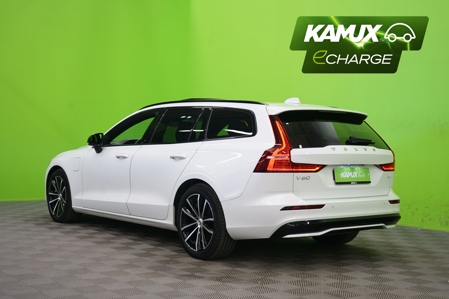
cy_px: 150
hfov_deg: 39.6
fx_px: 624
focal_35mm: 50
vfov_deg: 27.0
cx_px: 224
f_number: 5
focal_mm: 50
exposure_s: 1/8
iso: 400
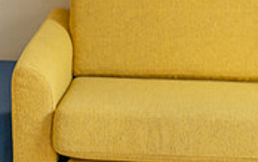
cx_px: 114
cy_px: -115
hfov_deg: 13.4
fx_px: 1098
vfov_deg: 8.2
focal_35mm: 156
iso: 1250
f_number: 4
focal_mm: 46
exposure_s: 1/200
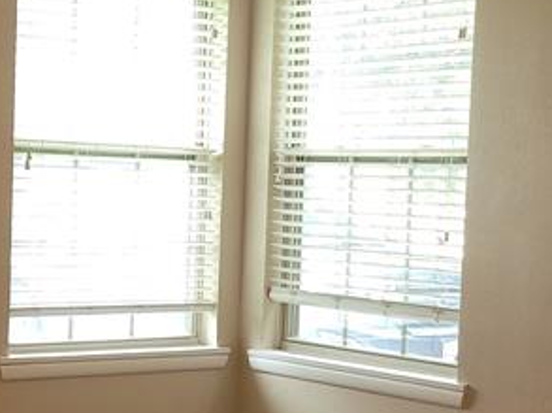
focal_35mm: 91
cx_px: 77
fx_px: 1449
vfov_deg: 16.2
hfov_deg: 21.2
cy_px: 275
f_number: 1.8
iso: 125
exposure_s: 1/60
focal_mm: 5.4
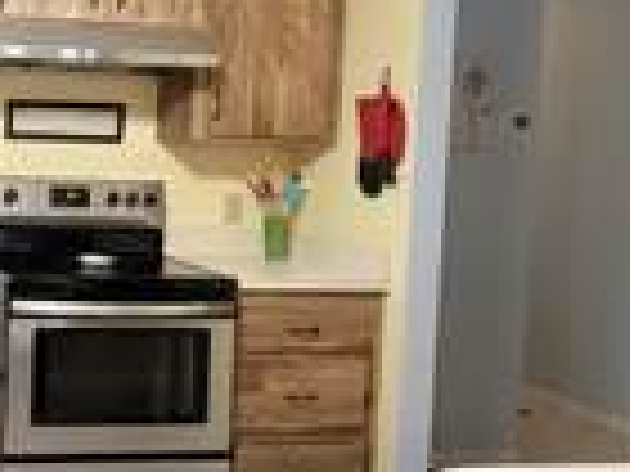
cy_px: 173
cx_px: -76
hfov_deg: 34.0
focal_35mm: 48
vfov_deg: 30.1
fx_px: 874
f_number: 2.2
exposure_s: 1/60
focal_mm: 2.22
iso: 400
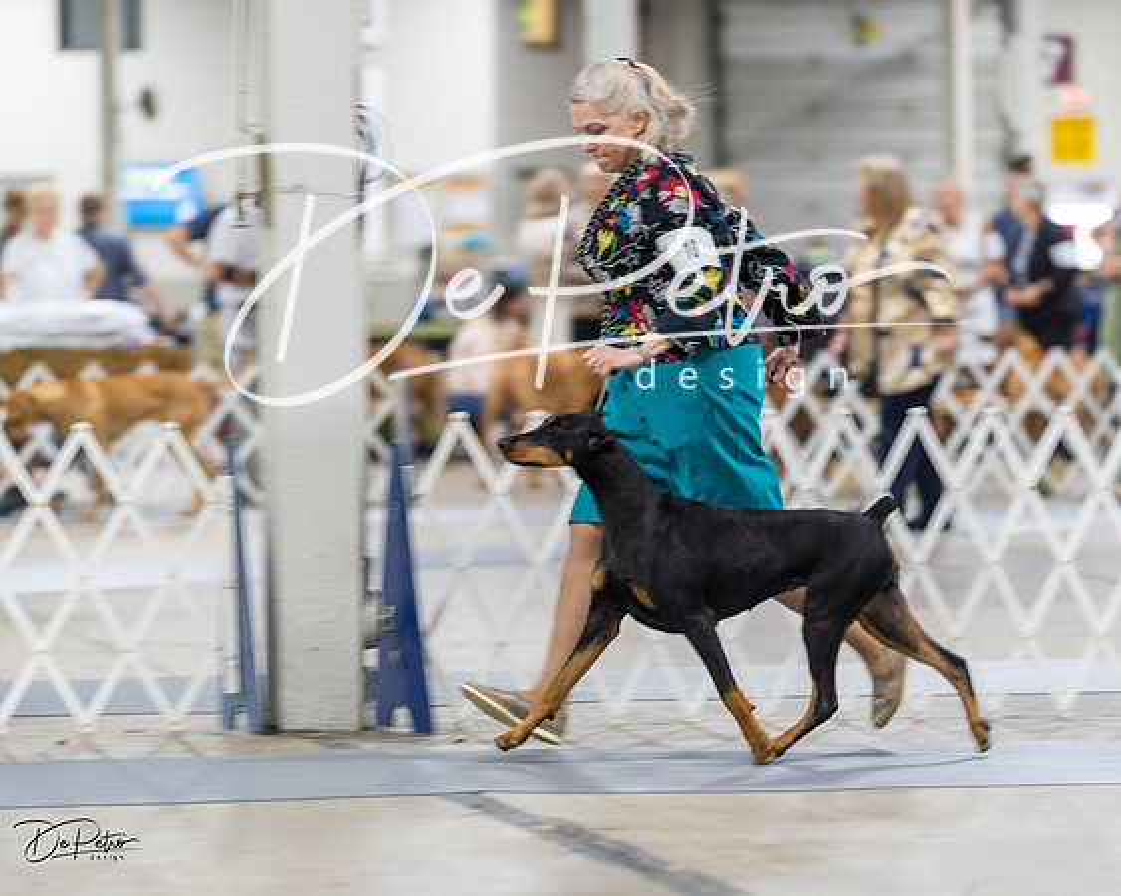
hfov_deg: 10.8
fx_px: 5939
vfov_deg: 8.6
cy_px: 448
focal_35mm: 179
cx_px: 560
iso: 2500
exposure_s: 1/160
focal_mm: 159
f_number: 2.8
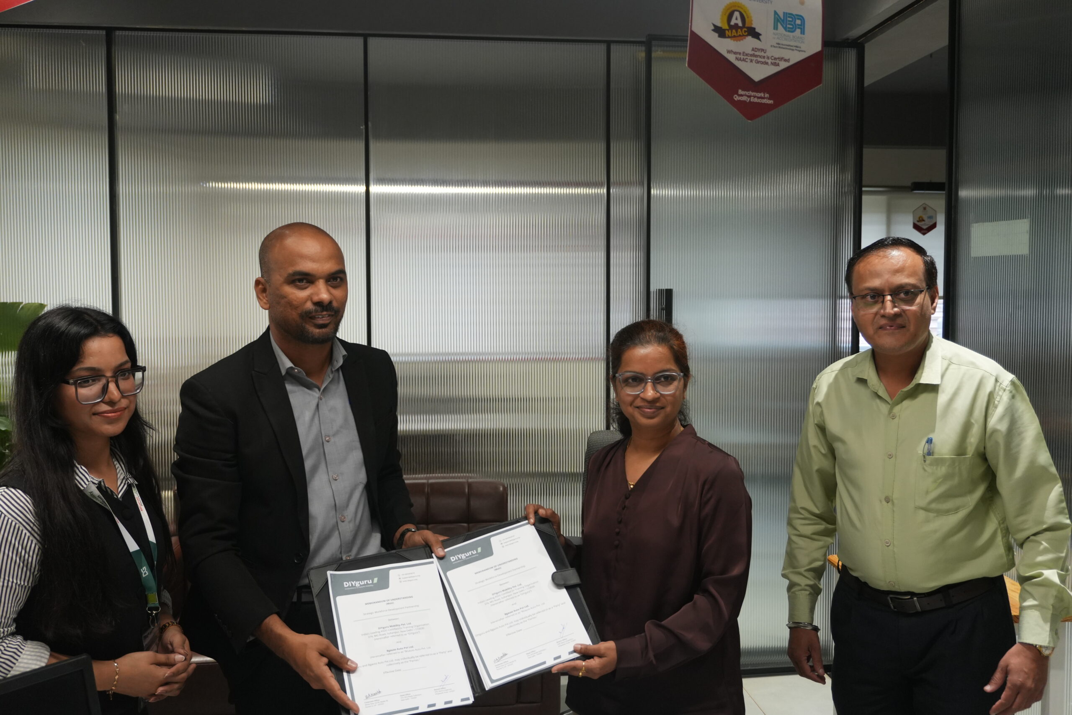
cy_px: 358
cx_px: 536
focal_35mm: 33
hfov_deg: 57.2
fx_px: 983
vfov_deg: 40.0
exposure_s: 1/60
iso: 800
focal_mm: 22
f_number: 4
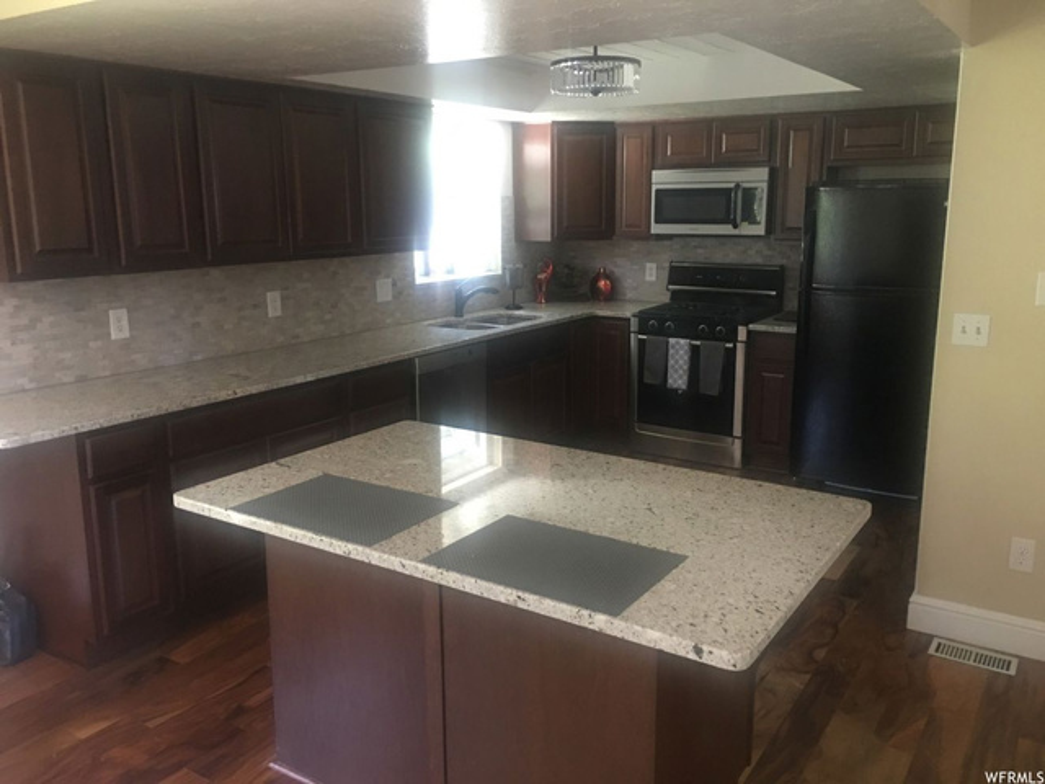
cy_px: 392
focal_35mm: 29
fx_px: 875
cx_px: 522
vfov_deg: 48.2
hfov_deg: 61.7
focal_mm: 4.15
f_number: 2.2
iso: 80
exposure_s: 1/10
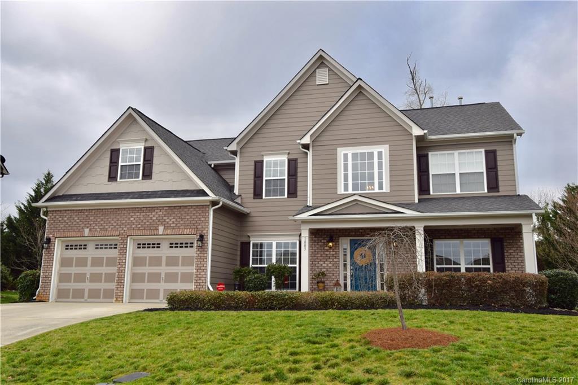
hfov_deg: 57.2
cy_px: 192
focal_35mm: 33
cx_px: 289
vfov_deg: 39.9
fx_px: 530
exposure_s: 1/200
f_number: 10
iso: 100
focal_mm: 22
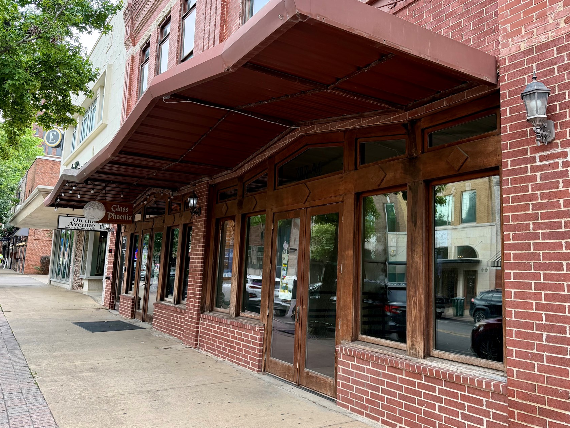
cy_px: 194
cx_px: 299
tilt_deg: +7.7
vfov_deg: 48.2
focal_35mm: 29
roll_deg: -1.8
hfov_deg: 61.6
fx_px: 477
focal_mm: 6.76
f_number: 1.78
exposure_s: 1/665
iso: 100
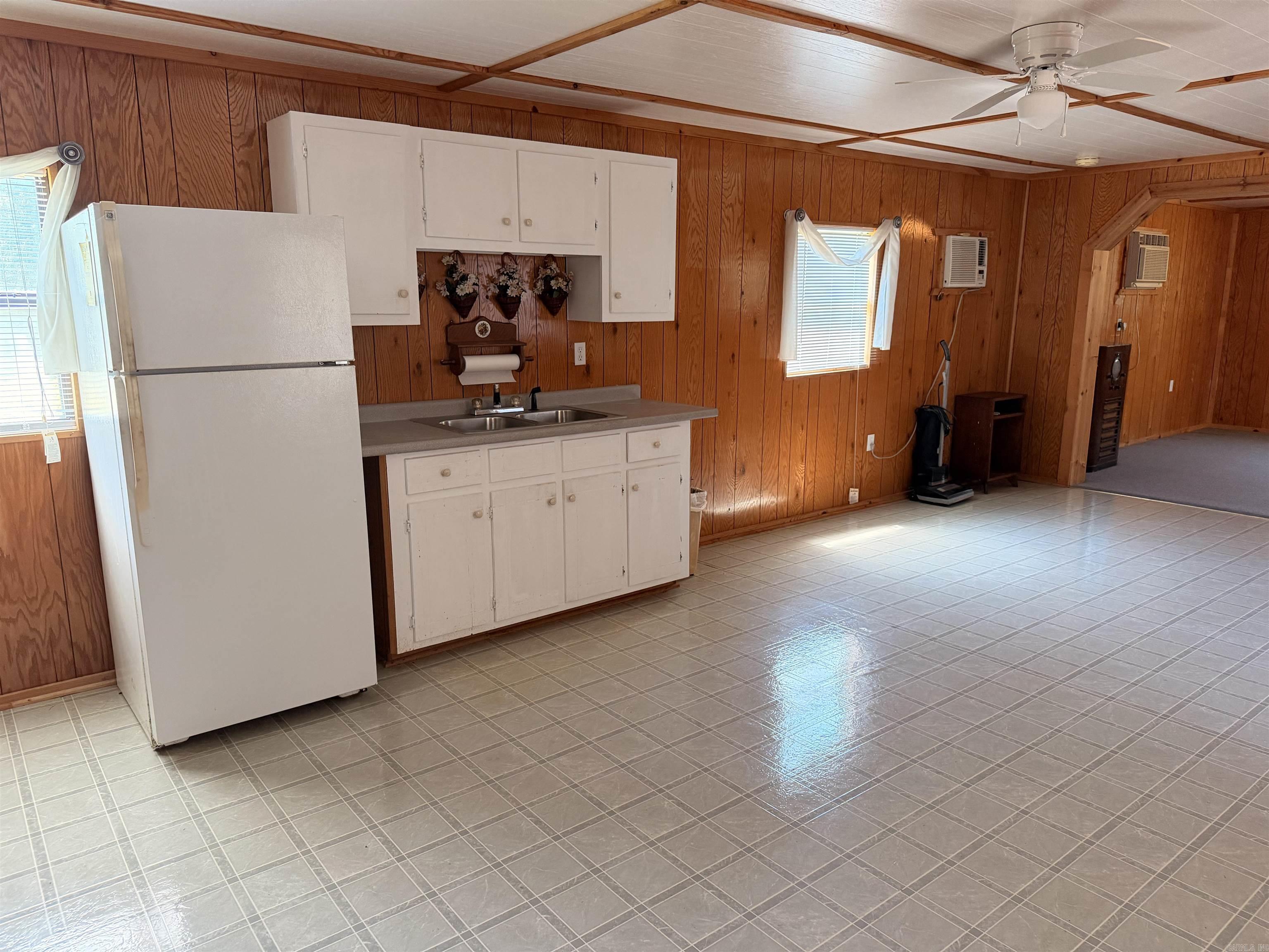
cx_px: 634
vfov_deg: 56.8
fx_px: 880
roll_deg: +0.8
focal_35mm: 24
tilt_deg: -11.2
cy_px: 476
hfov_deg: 71.6
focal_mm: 6.76
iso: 320
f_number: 1.78
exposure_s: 1/60
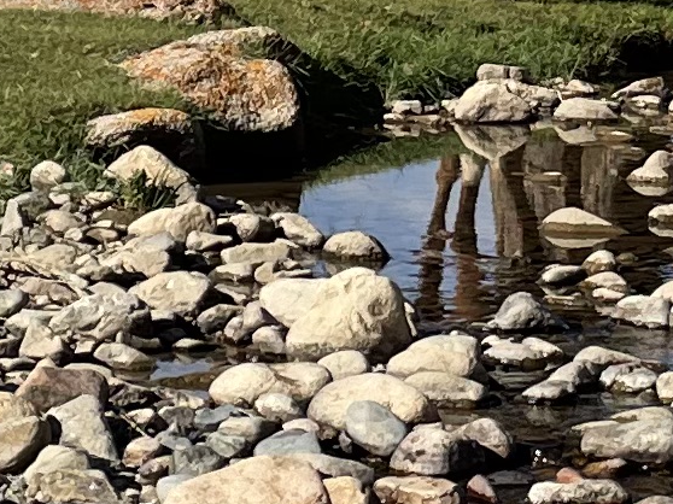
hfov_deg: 10.5
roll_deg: -1.1
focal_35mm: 188
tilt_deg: +1.3
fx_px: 3654
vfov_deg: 7.8
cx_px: 543
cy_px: -246
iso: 32
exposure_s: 1/3125
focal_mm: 4.2
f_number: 1.6
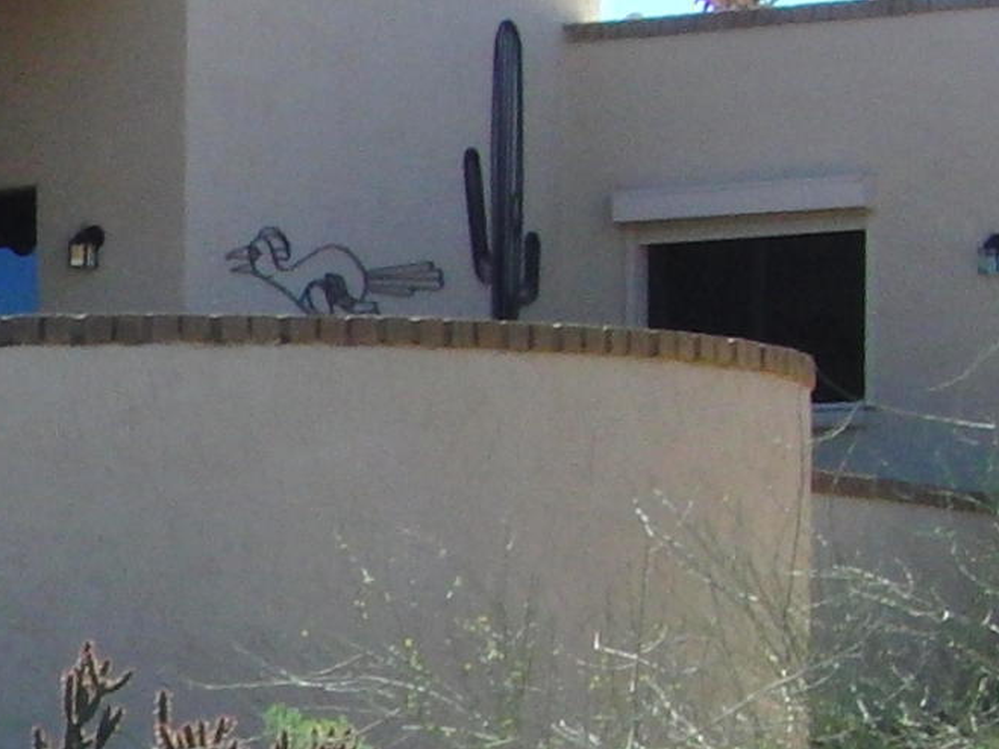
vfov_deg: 6.6
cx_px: -969
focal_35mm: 223
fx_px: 6434
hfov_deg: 8.4
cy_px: 770
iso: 100
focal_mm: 8.7
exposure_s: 1/200
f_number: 7.4
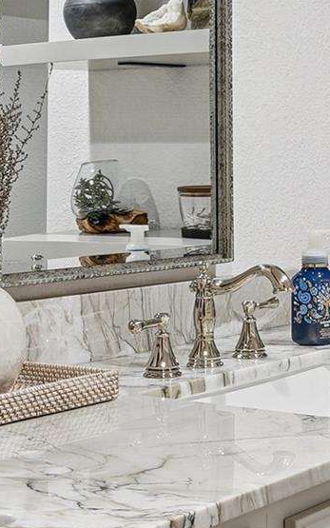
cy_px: 160
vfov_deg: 25.9
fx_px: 1136
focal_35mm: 79
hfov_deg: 15.9
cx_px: 392
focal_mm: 14
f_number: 9
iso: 100
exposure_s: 1/2
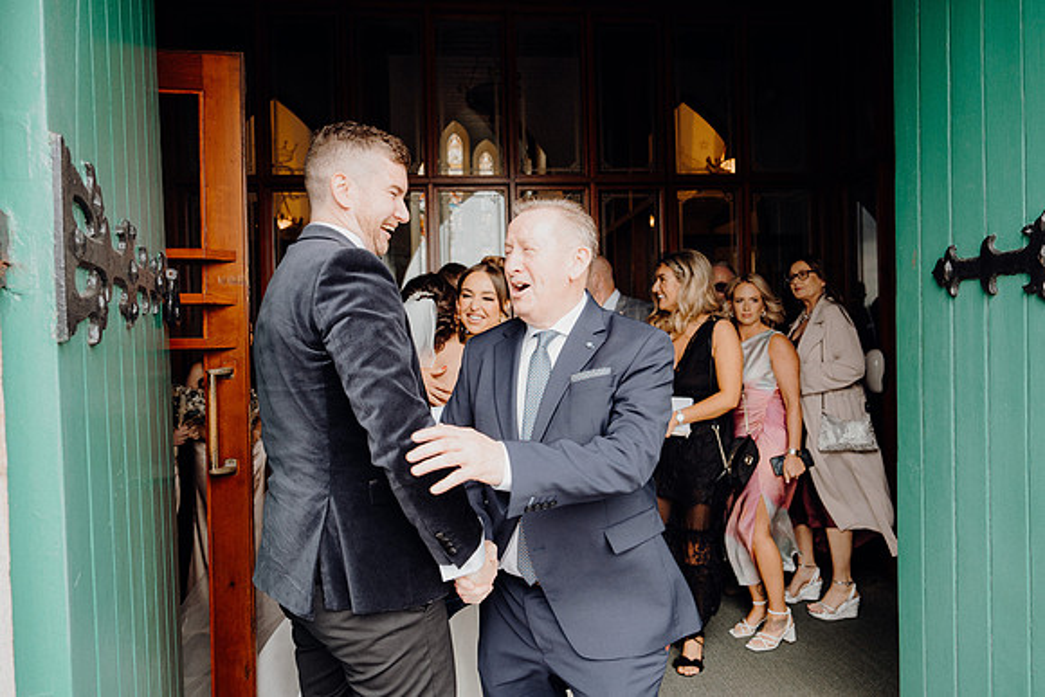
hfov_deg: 73.7
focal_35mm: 24
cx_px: 522
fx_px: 697
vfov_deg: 53.2
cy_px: 348
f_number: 3.5
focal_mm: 24
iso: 400
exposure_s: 1/200
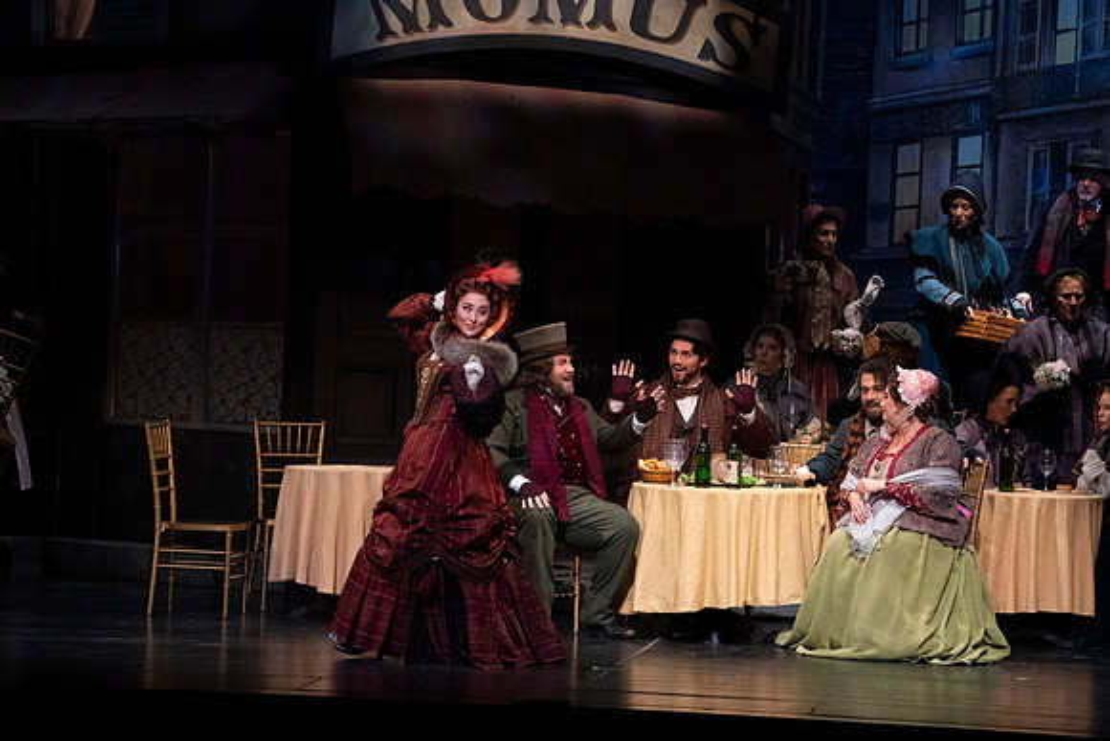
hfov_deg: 12.4
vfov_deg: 8.3
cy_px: 370
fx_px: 5088
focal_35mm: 165
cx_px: 555
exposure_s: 1/400
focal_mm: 165
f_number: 13
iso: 16000
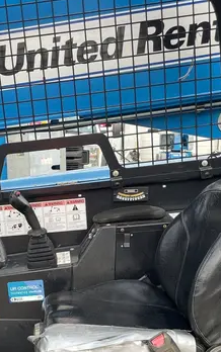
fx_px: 558
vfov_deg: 34.3
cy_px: 270
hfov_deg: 22.0
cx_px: 31
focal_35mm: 58
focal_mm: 4.2
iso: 32
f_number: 1.6
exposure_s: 1/282
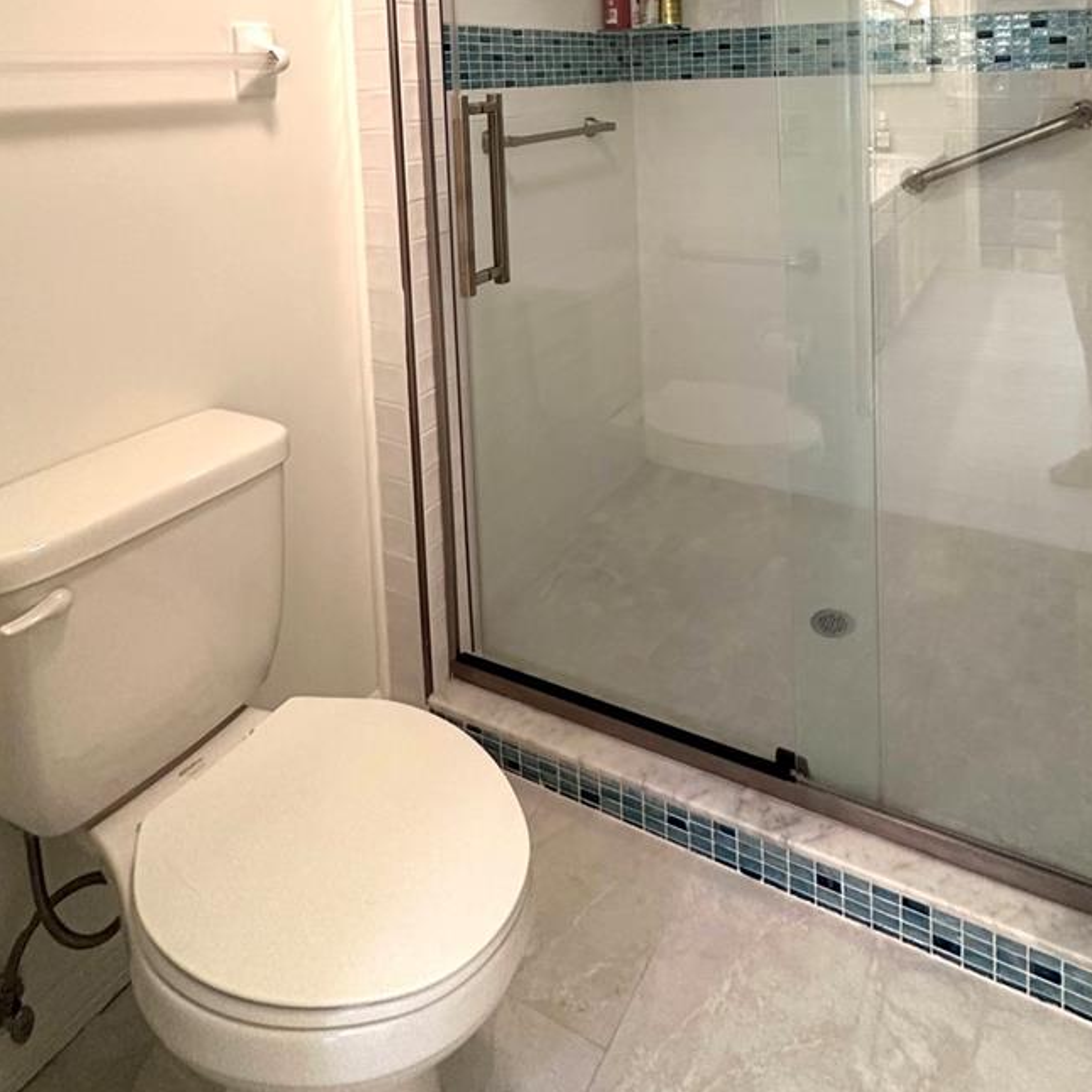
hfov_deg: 66.3
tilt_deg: -2.8
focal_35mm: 23
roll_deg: +1.2
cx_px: 676
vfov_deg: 58.1
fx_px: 821
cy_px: 118
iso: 400
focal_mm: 2.22
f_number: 2.2
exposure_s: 1/60
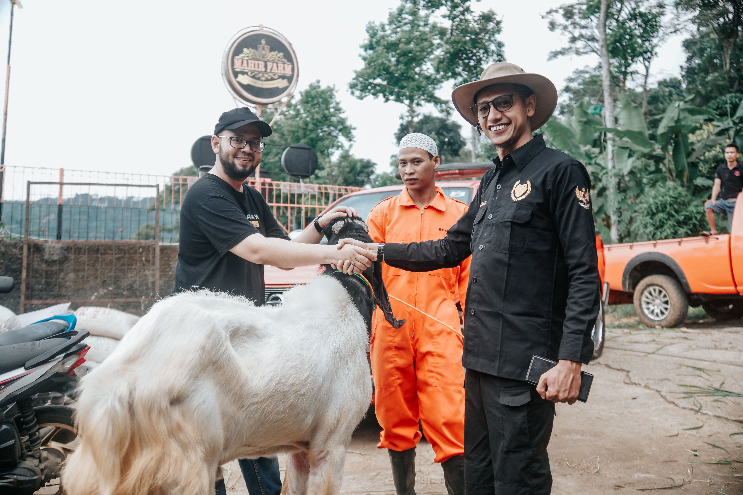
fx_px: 681
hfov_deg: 57.2
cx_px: 372
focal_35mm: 33
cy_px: 248
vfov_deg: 40.0
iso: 500
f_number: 2.8
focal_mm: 22
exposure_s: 1/1000
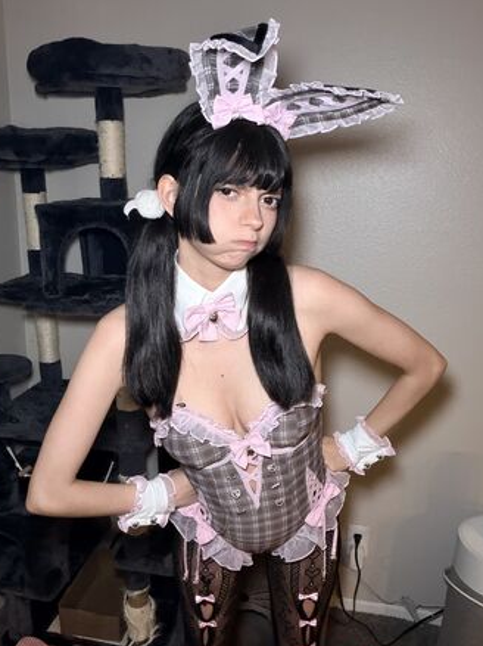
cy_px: 318
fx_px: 596
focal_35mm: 32
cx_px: 236
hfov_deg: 44.1
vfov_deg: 56.8
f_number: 1.9
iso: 500
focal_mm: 2.71
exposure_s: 1/24
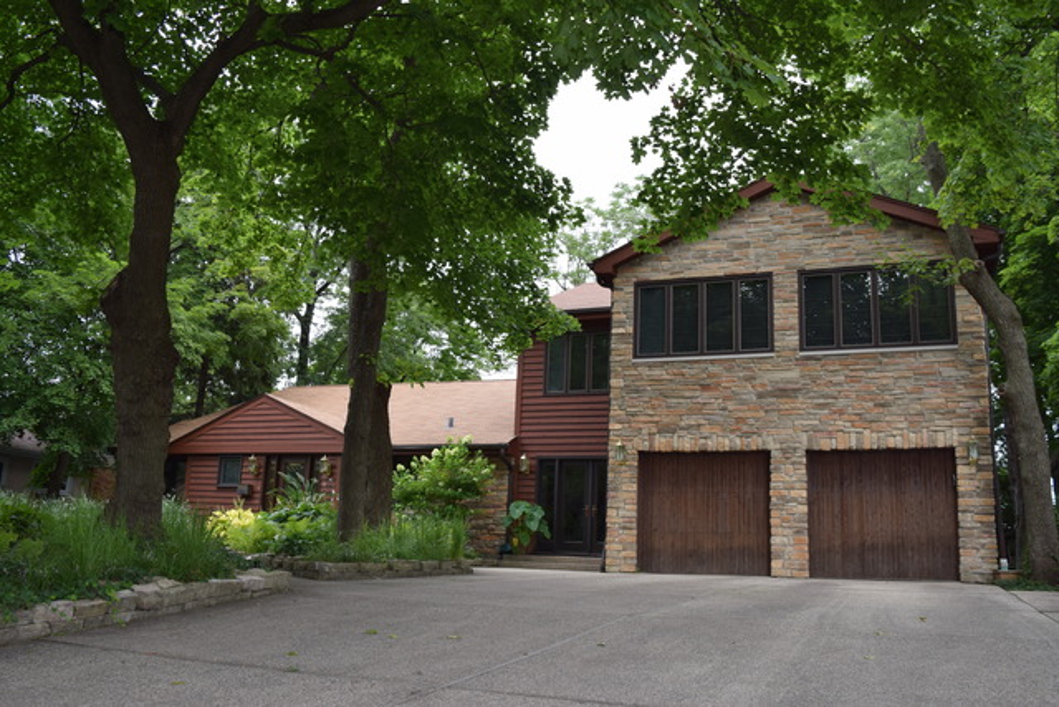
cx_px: 530
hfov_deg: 57.2
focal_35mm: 33
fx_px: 971
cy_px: 354
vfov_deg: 40.0
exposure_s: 1/125
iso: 200
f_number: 5.6
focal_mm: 22
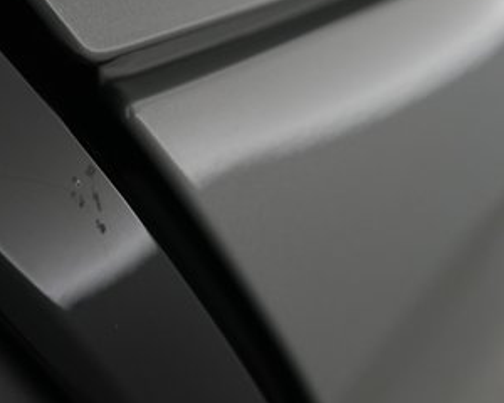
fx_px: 835
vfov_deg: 27.1
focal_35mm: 56
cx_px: 118
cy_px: 171
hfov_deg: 32.8
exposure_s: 1/100
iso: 2000
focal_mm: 28
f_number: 4.5
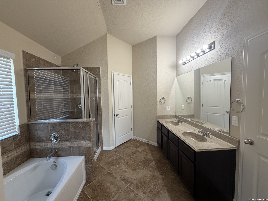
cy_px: 100
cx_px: 134
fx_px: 108
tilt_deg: -0.9
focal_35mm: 14
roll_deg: +1.1
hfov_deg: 102.1
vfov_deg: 85.7
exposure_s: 1/120
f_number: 2.2
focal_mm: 2.22
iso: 200
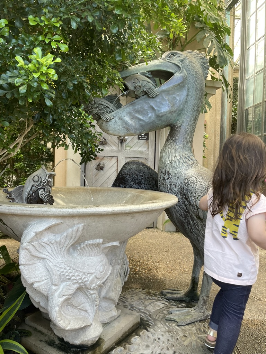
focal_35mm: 26
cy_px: 177
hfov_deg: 53.1
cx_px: 133
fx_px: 266
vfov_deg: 67.3
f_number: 1.6
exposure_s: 1/121
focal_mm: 4.2
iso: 64
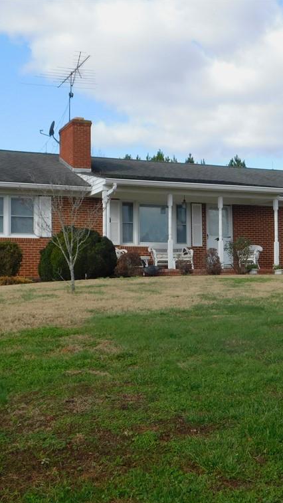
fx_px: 708
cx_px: 202
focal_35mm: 53
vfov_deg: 39.2
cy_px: 253
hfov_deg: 22.5
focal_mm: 6.3
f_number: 3.5
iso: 125
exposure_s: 1/800
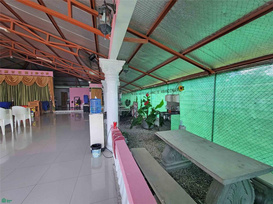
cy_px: 102
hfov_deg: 106.2
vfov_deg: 89.9
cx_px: 136
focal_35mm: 13
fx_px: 103
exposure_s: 1/60
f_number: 2.2
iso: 125
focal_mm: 2.2
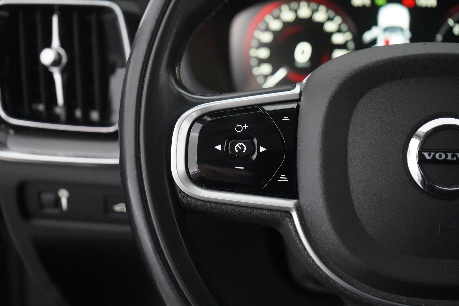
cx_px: 230
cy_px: 153
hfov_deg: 32.9
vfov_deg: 22.3
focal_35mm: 61
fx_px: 778
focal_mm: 61
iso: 12800
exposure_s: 1/60
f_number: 5.6
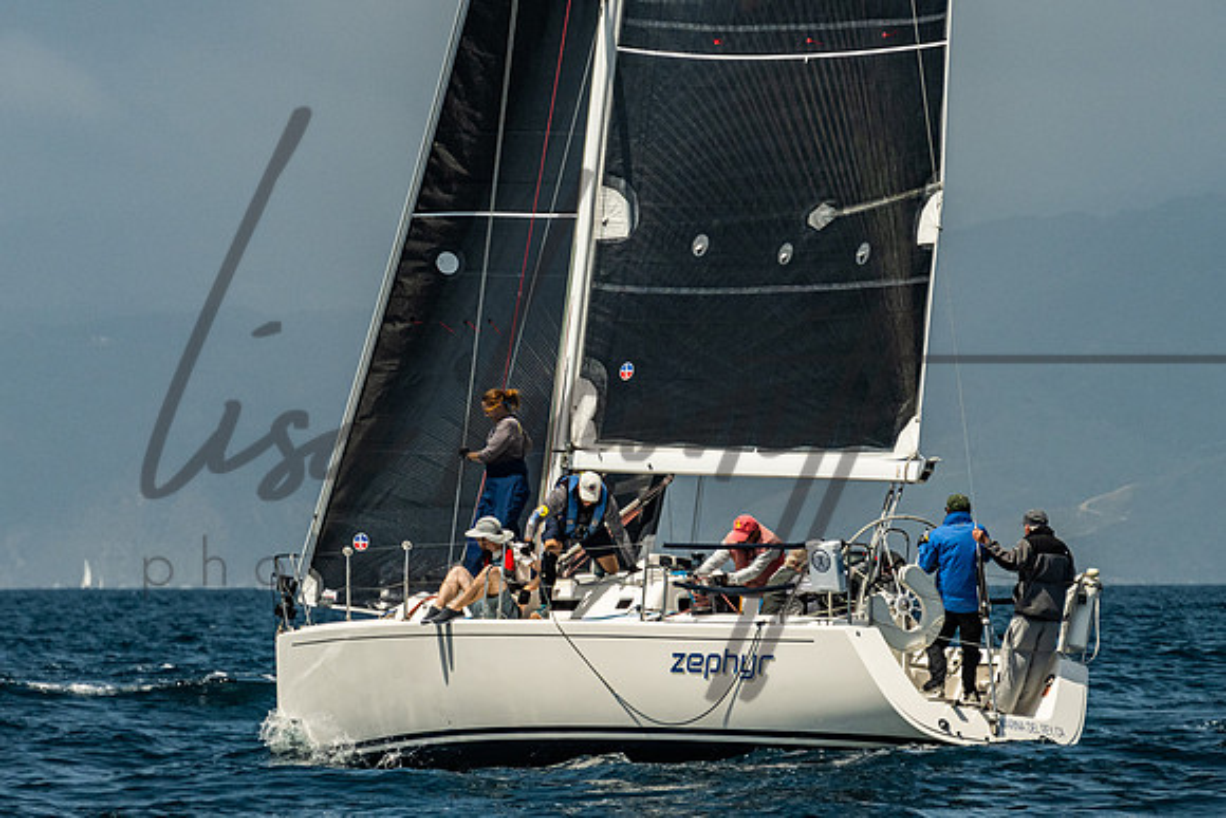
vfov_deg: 4.6
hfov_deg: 6.9
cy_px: 360
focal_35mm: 299
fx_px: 10191
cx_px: 471
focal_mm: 165
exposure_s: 1/2000
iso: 320
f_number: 6.3
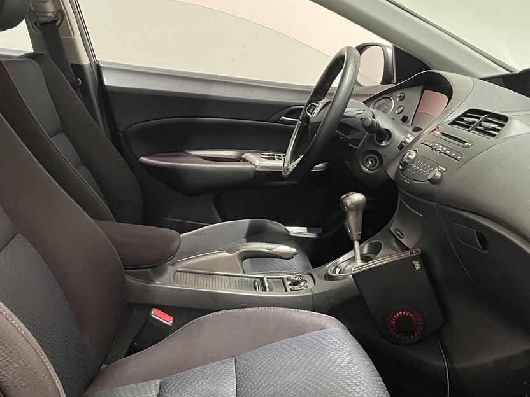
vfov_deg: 32.2
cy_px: 203
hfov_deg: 42.0
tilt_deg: -12.8
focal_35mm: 45
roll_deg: -2.6
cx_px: 234
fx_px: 689
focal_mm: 4.2
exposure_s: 1/50
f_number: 1.6
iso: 500
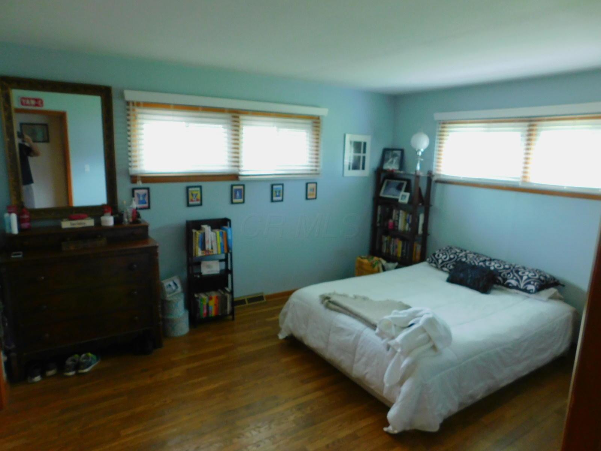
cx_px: 300
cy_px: 226
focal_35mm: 23
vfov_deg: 58.9
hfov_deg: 73.9
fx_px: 399
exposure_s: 1/30
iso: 280
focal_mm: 4
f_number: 3
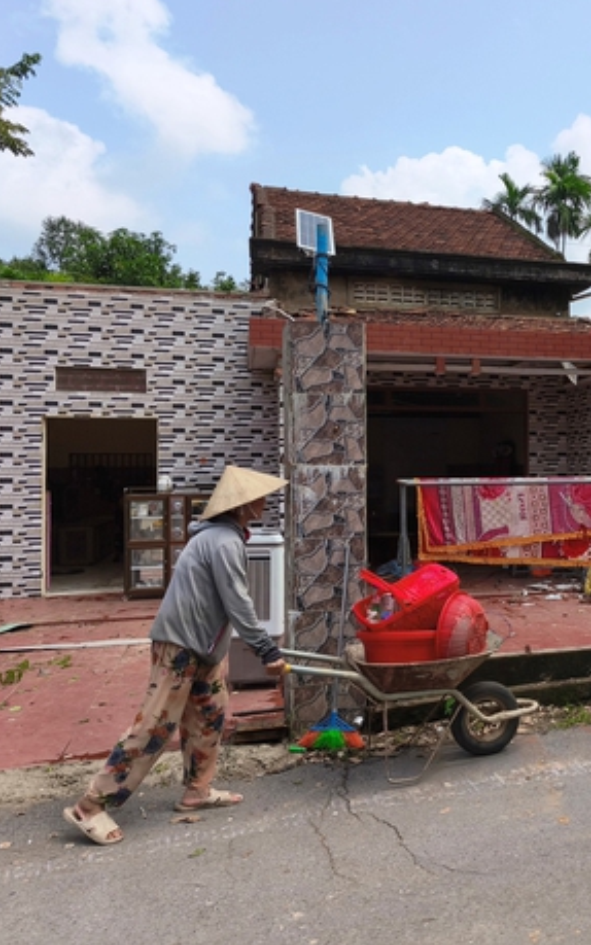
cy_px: 455
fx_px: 876
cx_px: 550
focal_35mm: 34
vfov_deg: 56.7
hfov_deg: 34.8
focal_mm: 5.35
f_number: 1.7
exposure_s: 1/3306
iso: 80
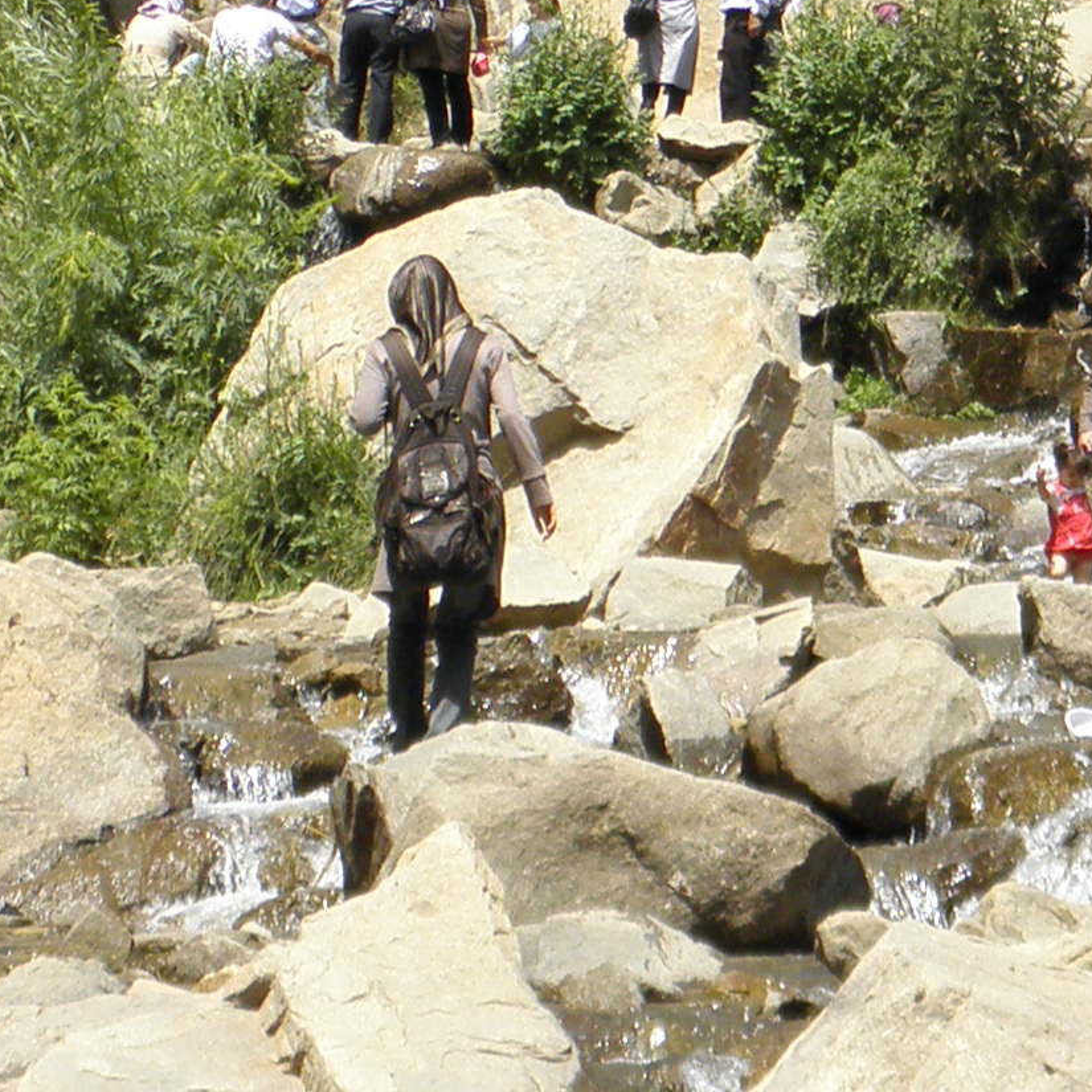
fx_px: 6674
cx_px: 1541
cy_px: -285
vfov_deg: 9.2
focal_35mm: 187
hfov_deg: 9.2
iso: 100
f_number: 3.9
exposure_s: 1/500
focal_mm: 7.9
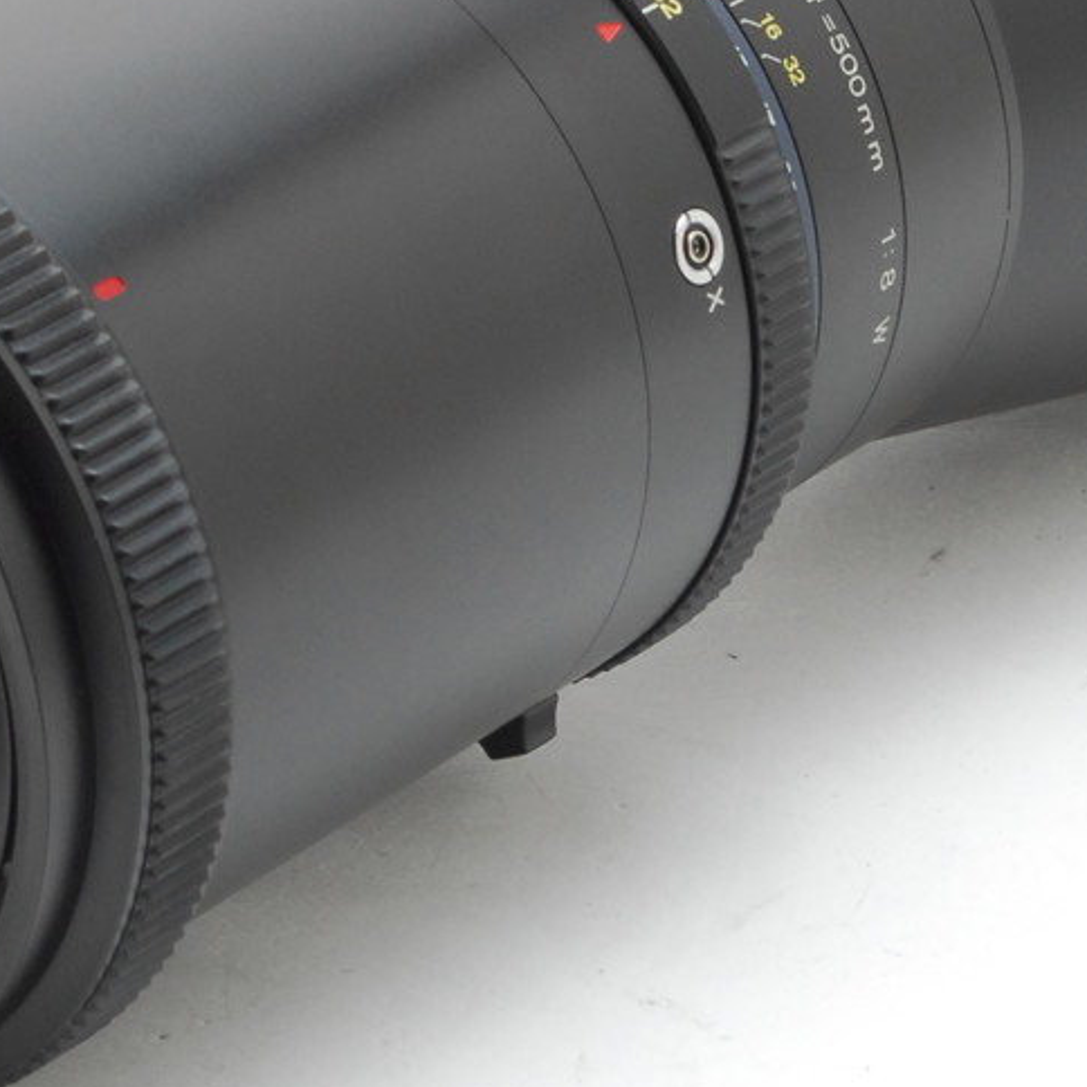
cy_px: 39
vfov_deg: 8.3
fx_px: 7496
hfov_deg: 8.3
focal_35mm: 211
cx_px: 797
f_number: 18
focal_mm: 50
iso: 400
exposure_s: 1/125
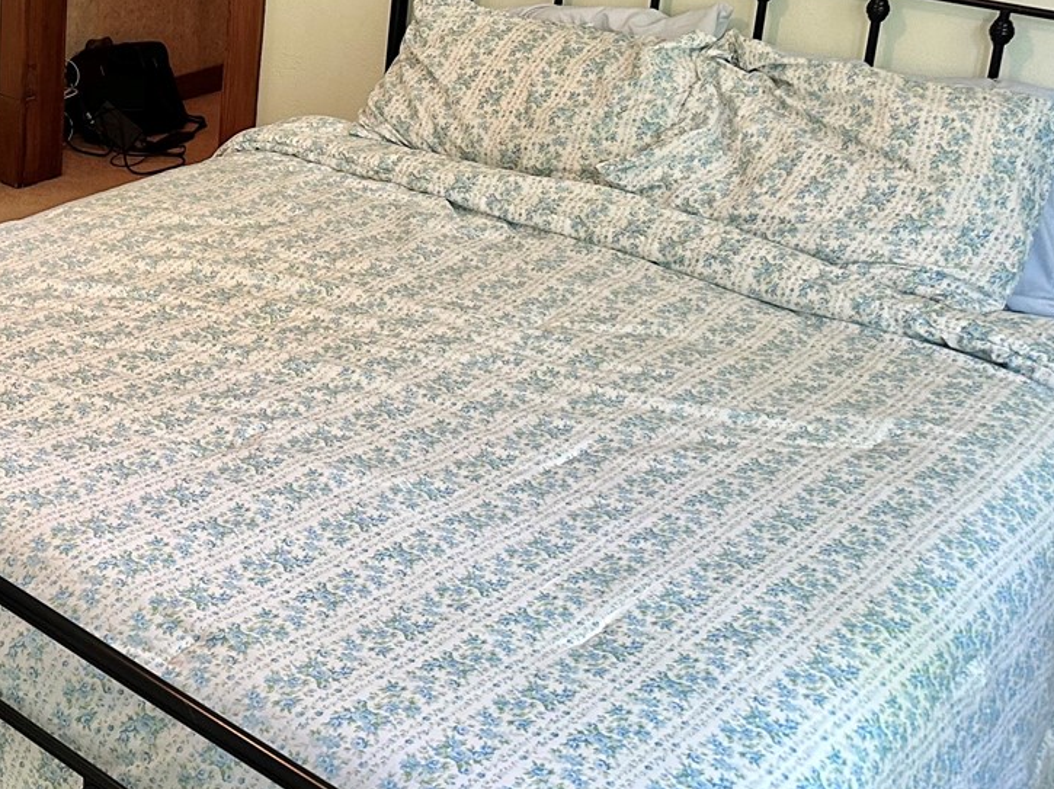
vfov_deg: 26.5
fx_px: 1613
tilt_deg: -15.0
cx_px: 15
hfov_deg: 33.3
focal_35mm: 53
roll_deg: -1.4
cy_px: 64
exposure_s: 1/60
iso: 200
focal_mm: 6.86
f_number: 1.78
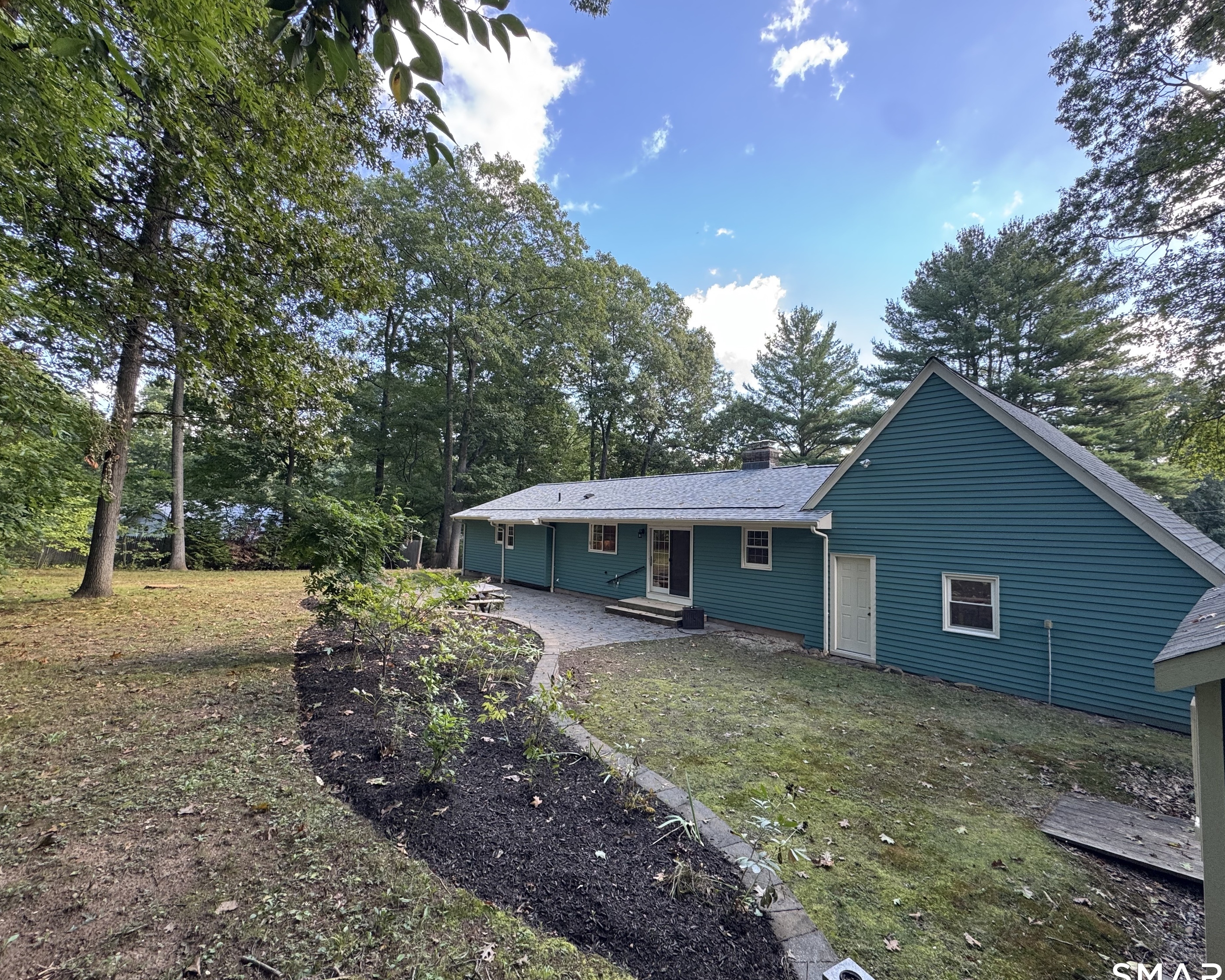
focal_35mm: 15
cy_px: 494
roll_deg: -1.2
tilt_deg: +3.2
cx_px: 640
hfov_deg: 96.7
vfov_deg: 84.0
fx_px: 544
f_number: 2.2
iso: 50
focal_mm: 2.22
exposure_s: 1/99
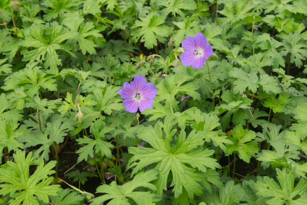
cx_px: 154
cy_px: 102
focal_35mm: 60
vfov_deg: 22.6
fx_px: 512
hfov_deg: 33.4
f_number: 16
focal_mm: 40
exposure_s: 1/80
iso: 800
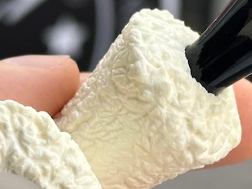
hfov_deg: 10.0
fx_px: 1434
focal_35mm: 197
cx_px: 187
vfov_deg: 7.5
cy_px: 92
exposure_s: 1/494
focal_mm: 6.86
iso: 64
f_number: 1.78
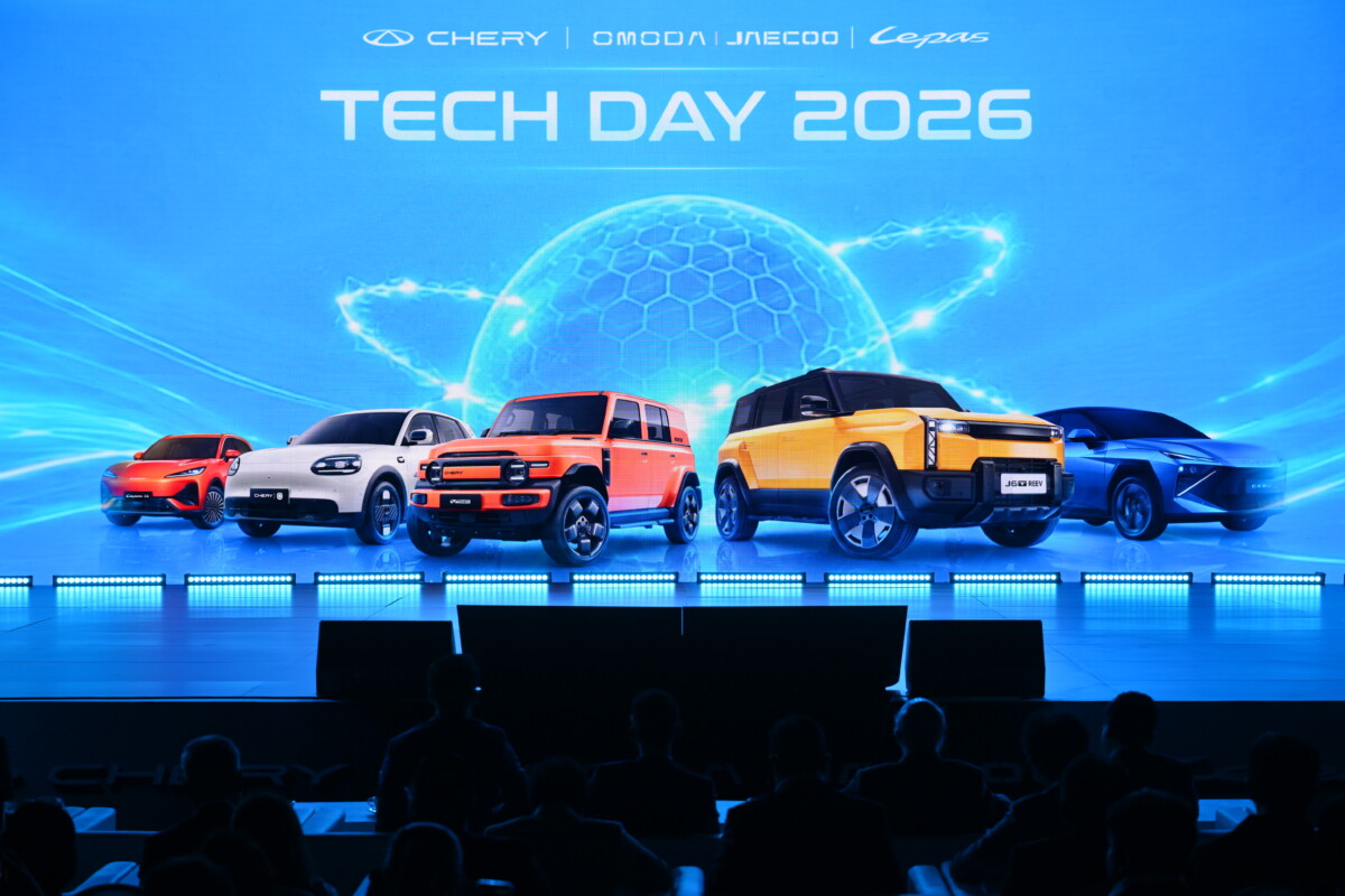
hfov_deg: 28.8
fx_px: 2615
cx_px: 672
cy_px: 448
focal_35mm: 70
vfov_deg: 19.5
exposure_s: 1/160
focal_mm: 70
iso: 320
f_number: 4.5
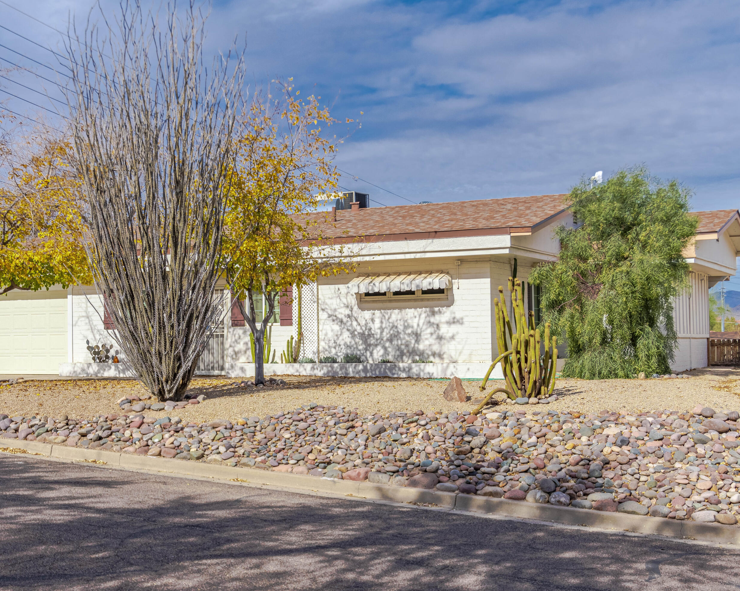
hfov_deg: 38.0
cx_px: 329
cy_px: 297
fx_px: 1073
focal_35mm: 49
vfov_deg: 30.8
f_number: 8
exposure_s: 1/5000
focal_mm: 29
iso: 100
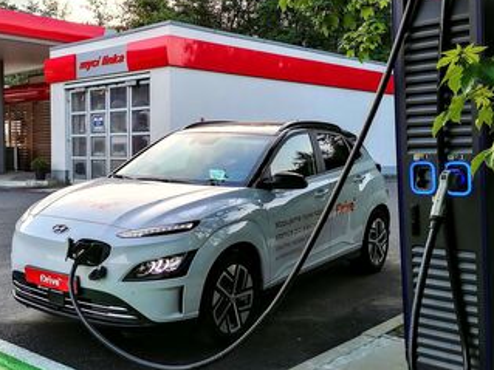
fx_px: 628
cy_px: 180
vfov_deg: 32.9
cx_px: 195
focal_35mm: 44
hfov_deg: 42.7
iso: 50
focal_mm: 5.3
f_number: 1.8
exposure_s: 1/127
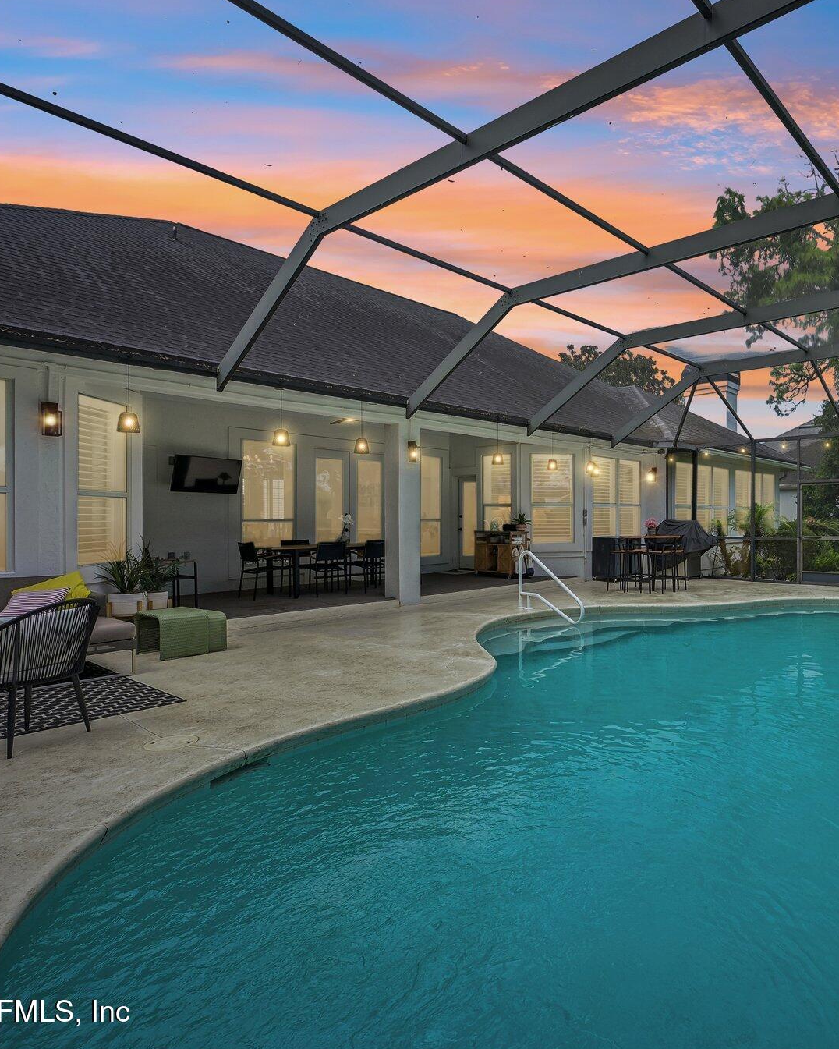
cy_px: 528
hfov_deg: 63.1
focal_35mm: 20
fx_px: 621
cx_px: 653
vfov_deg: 80.4
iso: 100
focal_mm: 14
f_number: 8
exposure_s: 1/90
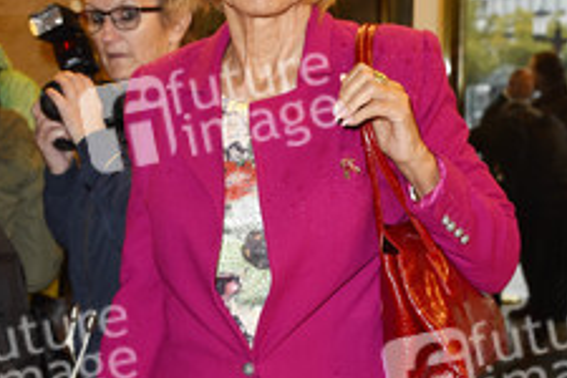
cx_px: 282
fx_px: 1260
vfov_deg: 17.0
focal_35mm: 80
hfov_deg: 25.4
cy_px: 239
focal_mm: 45
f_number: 5.6
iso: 640
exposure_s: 1/60
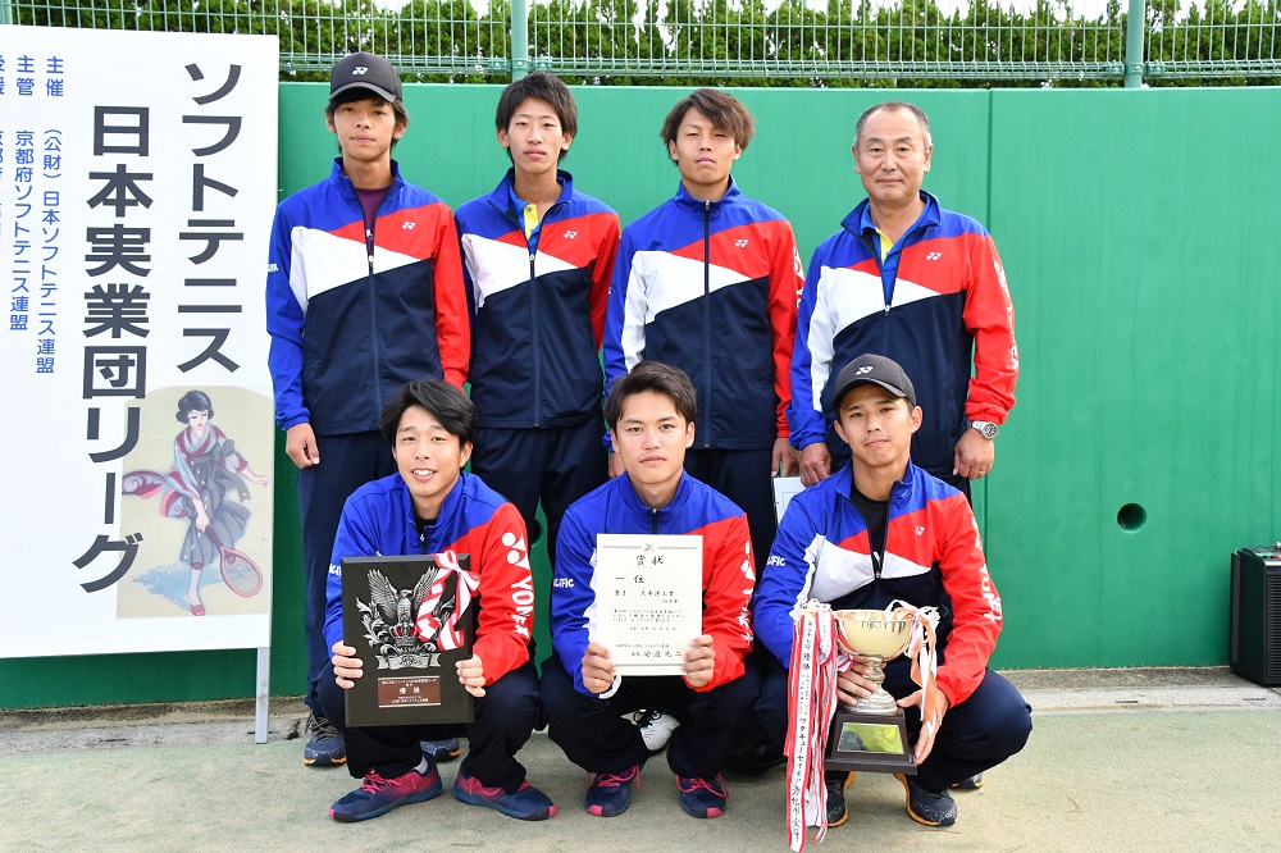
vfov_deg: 31.9
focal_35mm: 42
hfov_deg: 46.4
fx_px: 1494
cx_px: 640
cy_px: 426
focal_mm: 28
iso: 1000
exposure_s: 1/320
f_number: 9
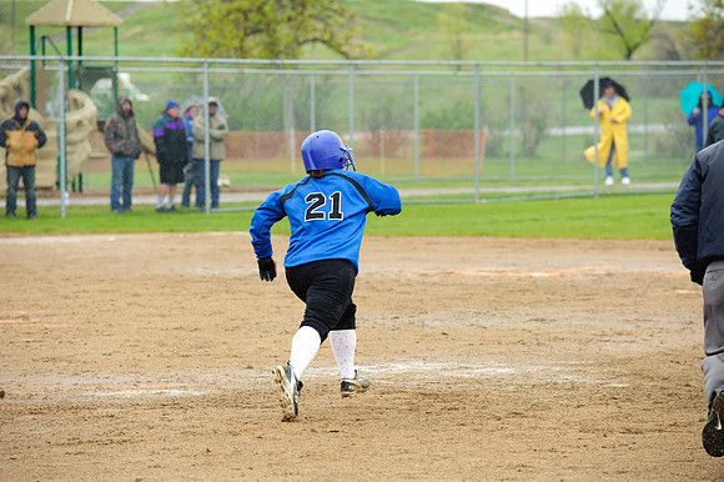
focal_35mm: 185
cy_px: 241
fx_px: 3718
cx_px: 362
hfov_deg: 11.1
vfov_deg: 7.4
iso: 400
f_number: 5.6
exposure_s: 1/750
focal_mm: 185
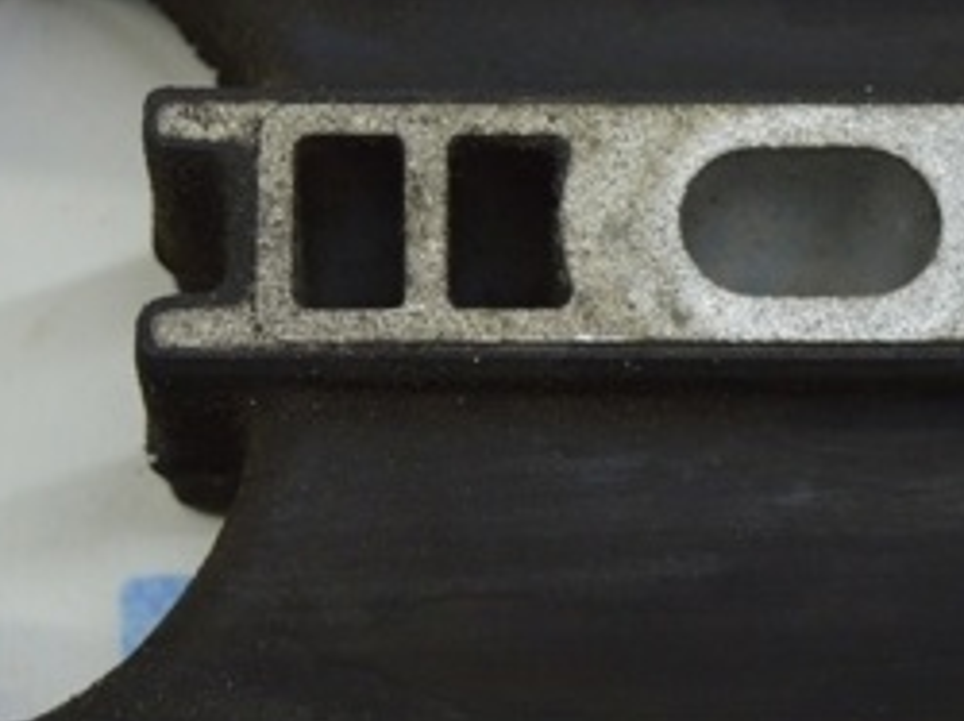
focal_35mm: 129
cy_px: 195
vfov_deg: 11.4
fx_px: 3595
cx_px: 359
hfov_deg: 15.3
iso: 400
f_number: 4.5
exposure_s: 1/50
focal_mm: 35
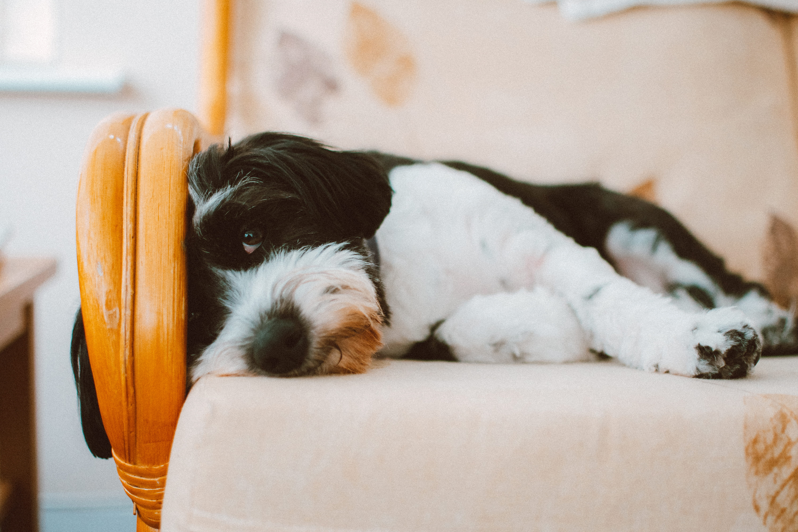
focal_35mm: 52
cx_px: 399
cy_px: 266
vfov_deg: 25.8
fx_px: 1164
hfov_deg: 37.9
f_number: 1.8
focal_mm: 35
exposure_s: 1/250
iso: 400
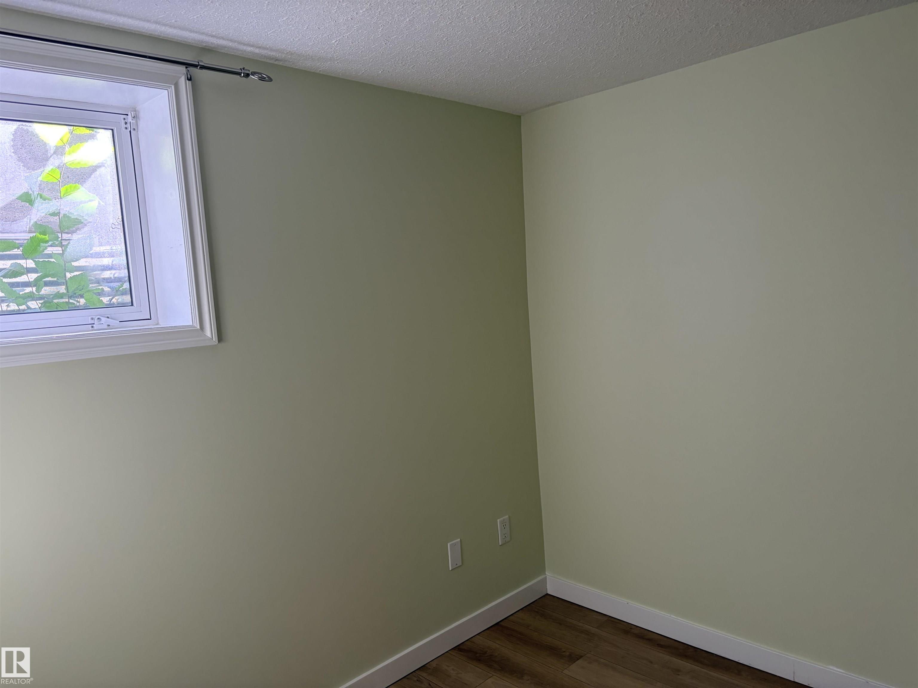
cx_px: 459
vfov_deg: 53.1
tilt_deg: -6.0
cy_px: 344
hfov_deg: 67.3
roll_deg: +4.3
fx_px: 690
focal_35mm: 26
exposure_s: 1/120
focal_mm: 5.96
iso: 100
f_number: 1.6
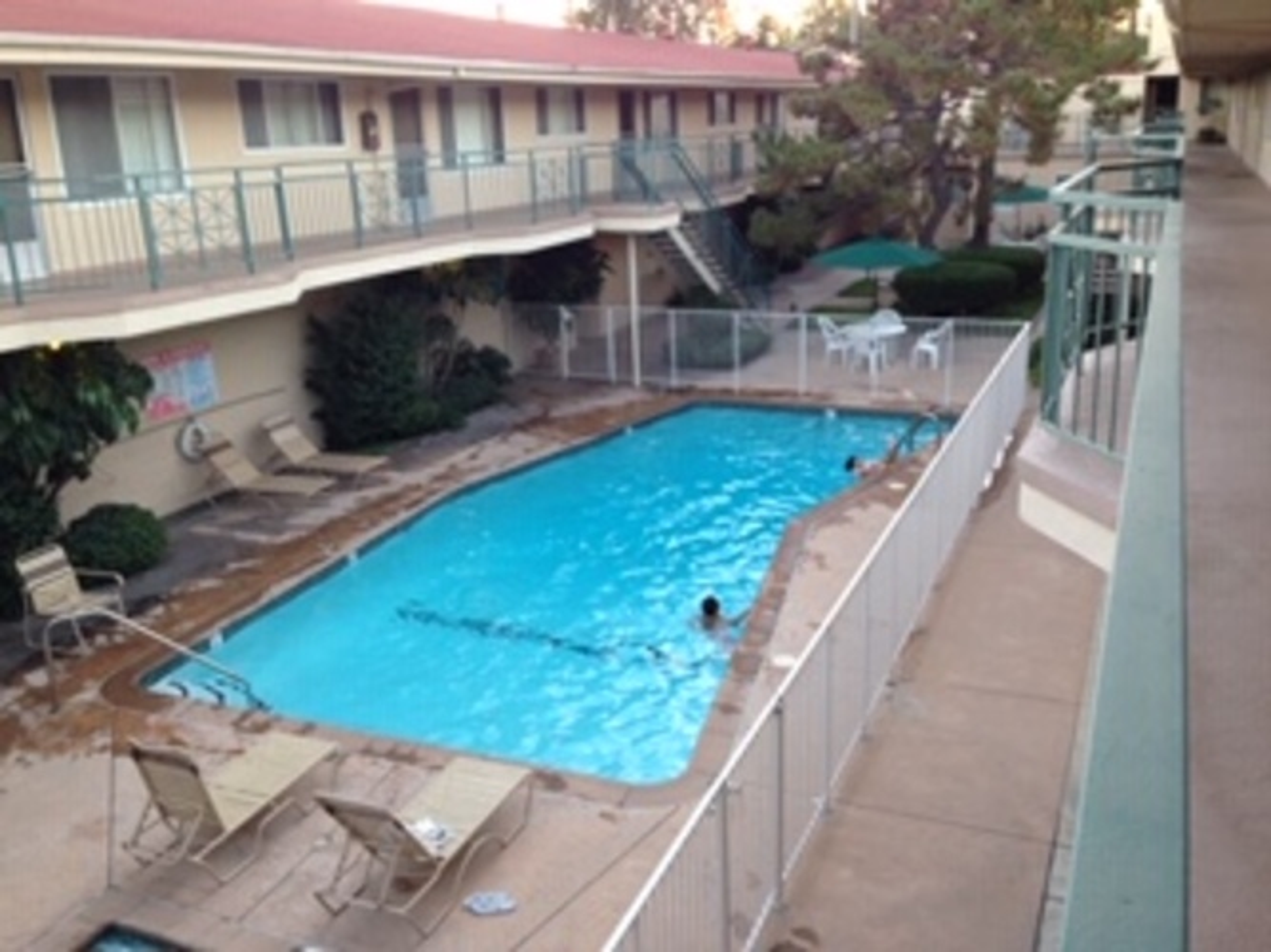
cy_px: 476
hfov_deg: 55.4
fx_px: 1211
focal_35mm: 33
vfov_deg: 42.9
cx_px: 636
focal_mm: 4.12
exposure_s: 1/30
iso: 50
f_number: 2.4
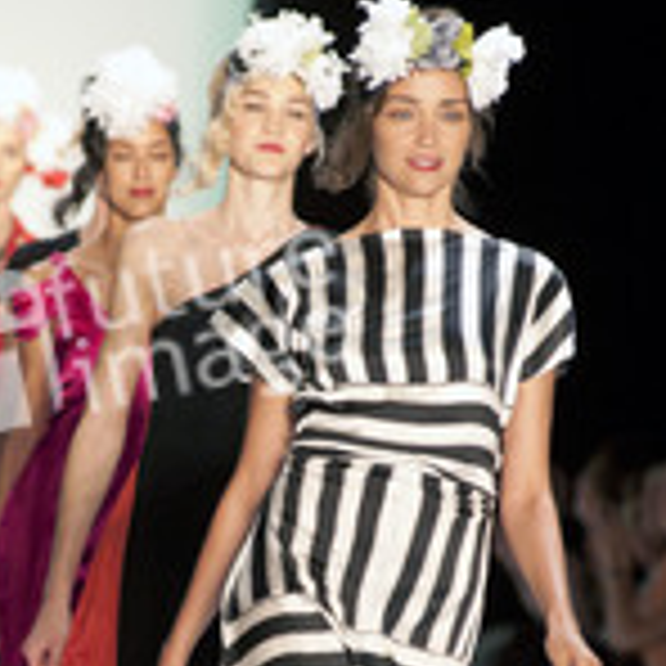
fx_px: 9991
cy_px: 562
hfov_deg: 3.8
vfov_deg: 3.8
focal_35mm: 459
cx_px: 252
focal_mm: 200
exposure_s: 1/320
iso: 1600
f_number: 5
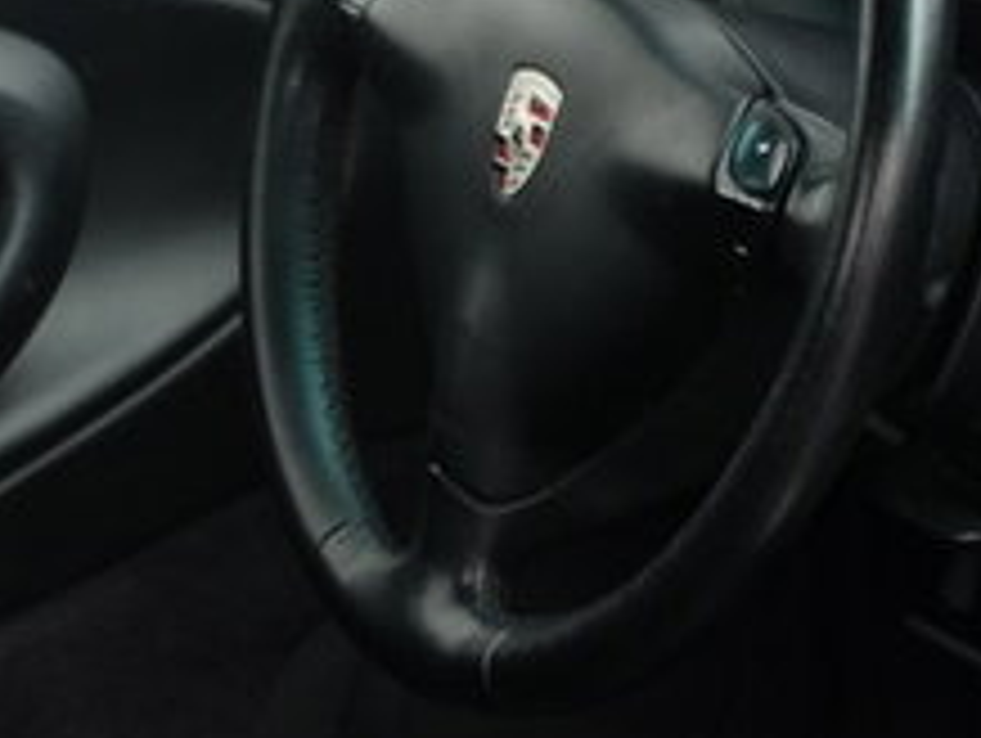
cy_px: 794
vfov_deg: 7.6
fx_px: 5504
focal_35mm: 194
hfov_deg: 10.1
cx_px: 1076
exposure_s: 1/60
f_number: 3.2
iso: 250
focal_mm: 28.9
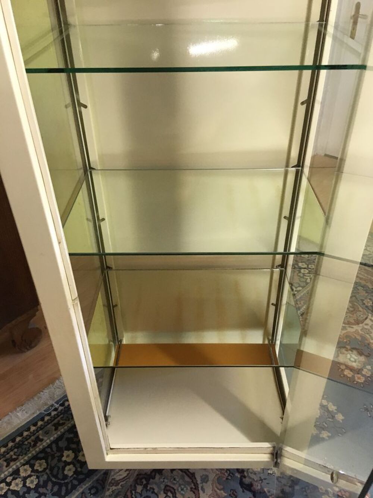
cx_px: 186
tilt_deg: -35.1
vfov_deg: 61.7
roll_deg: +0.0
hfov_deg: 48.2
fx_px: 417
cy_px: 249
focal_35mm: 29
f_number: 2.2
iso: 200
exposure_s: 1/17
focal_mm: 4.15
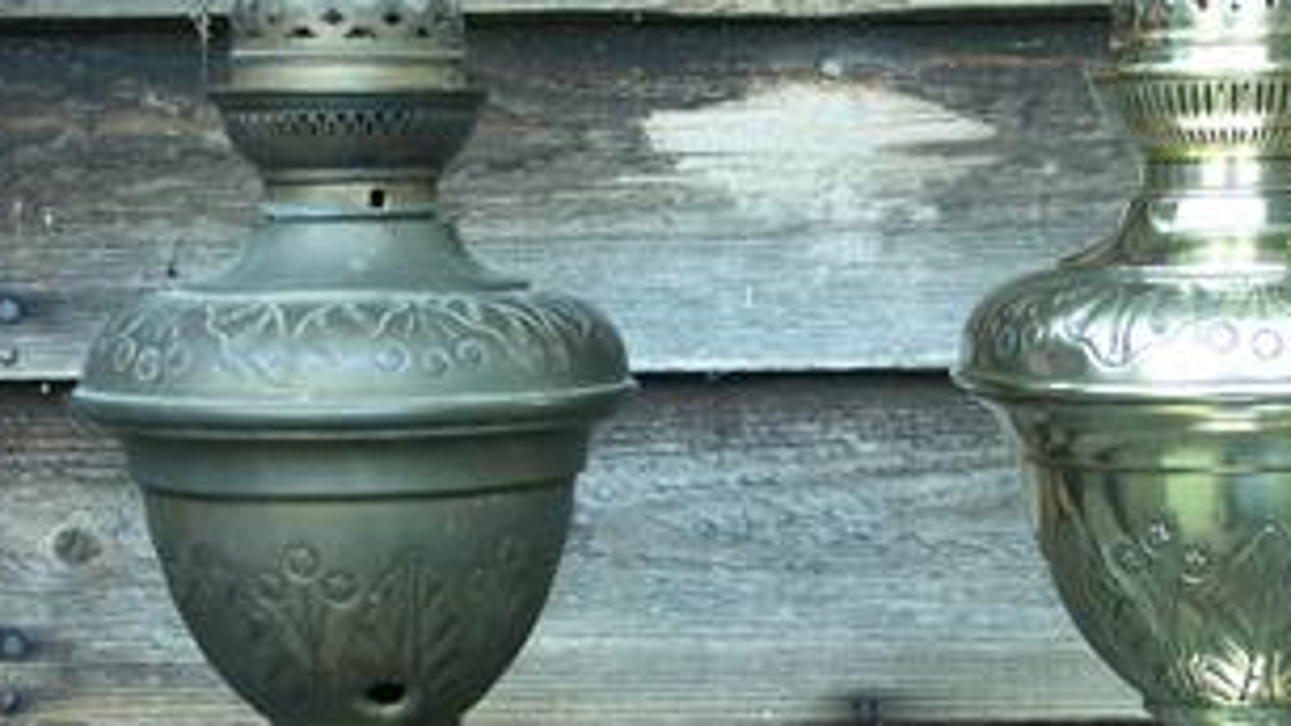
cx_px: 789
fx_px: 3286
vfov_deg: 12.5
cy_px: 589
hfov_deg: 22.2
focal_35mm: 96
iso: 100
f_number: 3.2
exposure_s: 1/20
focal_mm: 13.95
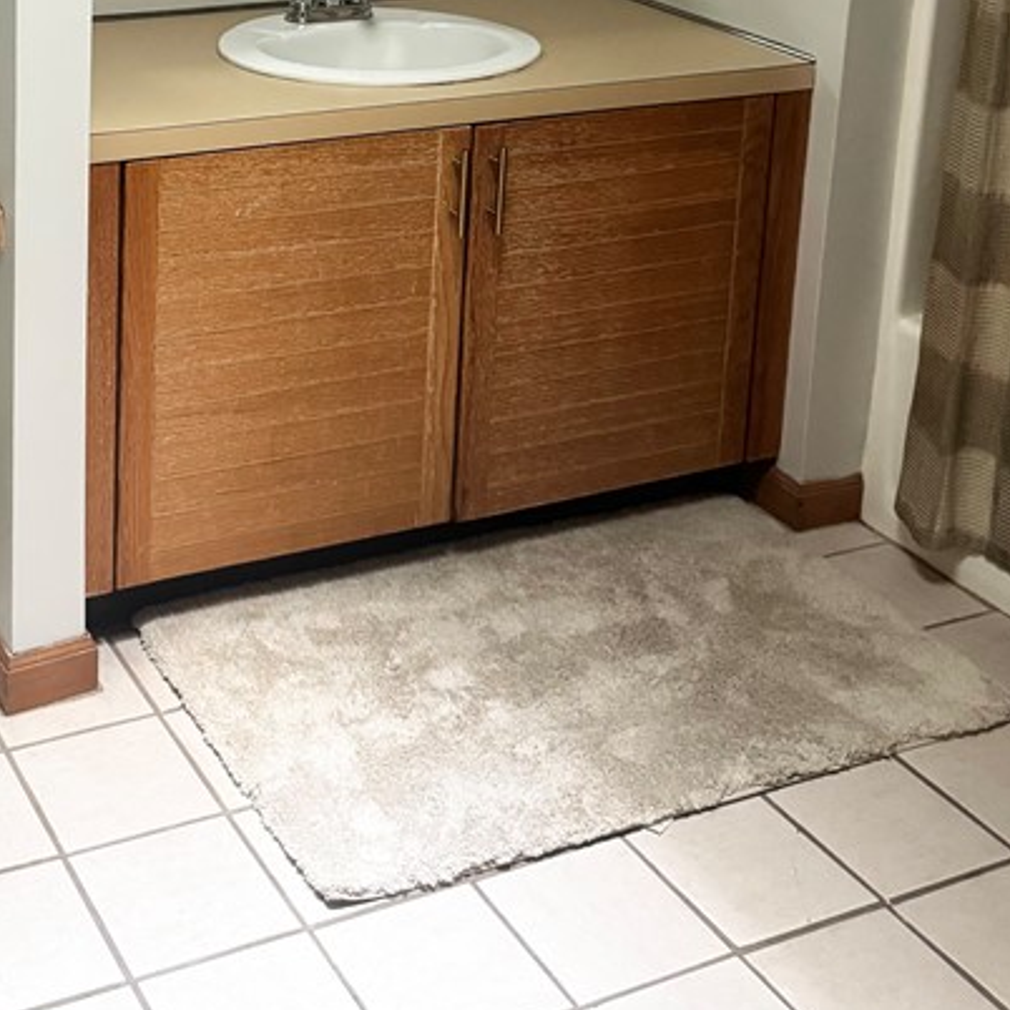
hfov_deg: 30.6
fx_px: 1783
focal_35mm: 54
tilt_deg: -13.5
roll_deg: -1.1
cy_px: -43
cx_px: 156
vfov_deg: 29.2
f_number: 1.78
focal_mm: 6.76
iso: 500
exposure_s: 1/60
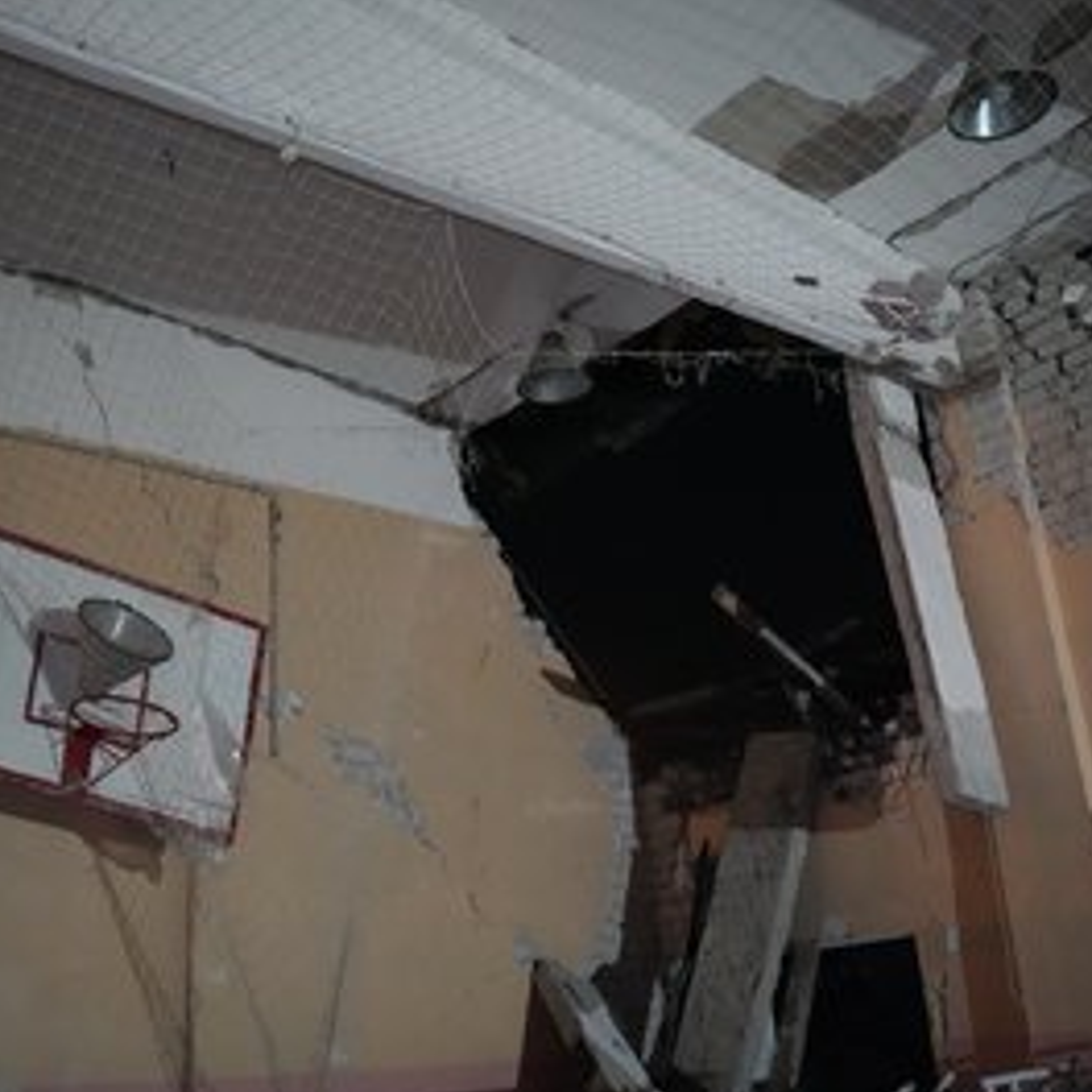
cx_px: 414
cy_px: 548
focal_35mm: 36
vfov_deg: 46.0
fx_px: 1285
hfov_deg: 45.7
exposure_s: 1/25
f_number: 2.8
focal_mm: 28
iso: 12800
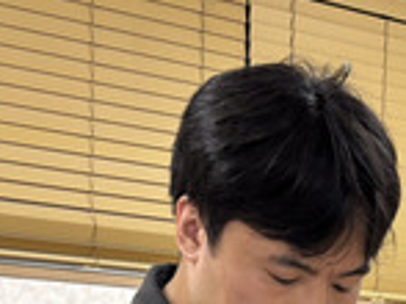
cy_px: 580
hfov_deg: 17.7
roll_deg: -2.2
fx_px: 1242
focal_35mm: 106
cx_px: 478
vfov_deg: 12.5
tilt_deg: -7.8
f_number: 1.6
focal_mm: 5.96
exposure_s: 1/100
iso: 125
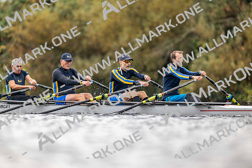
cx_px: 126
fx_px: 4201
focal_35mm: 600
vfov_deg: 2.3
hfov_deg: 3.4
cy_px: 84
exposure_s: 1/2500
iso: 2200
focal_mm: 600
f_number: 4
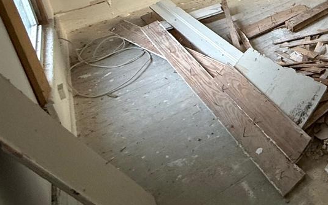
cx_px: 362
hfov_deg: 39.9
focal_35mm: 40
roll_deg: +3.5
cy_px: -72
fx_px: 358
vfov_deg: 26.4
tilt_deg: -17.3
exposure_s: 1/67
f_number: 2.2
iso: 320
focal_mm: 2.22
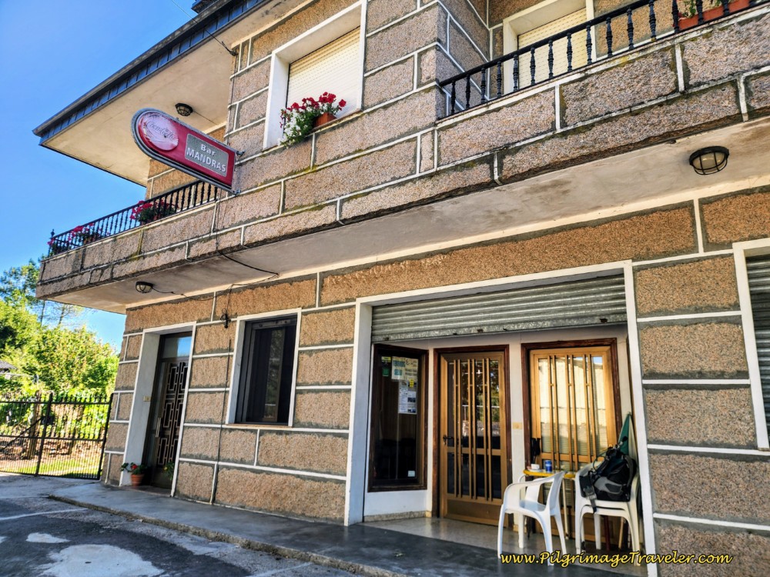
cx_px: 385
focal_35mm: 23
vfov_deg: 58.9
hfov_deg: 73.9
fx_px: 512
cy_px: 288
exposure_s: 1/180
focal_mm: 6.4
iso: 16
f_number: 1.8
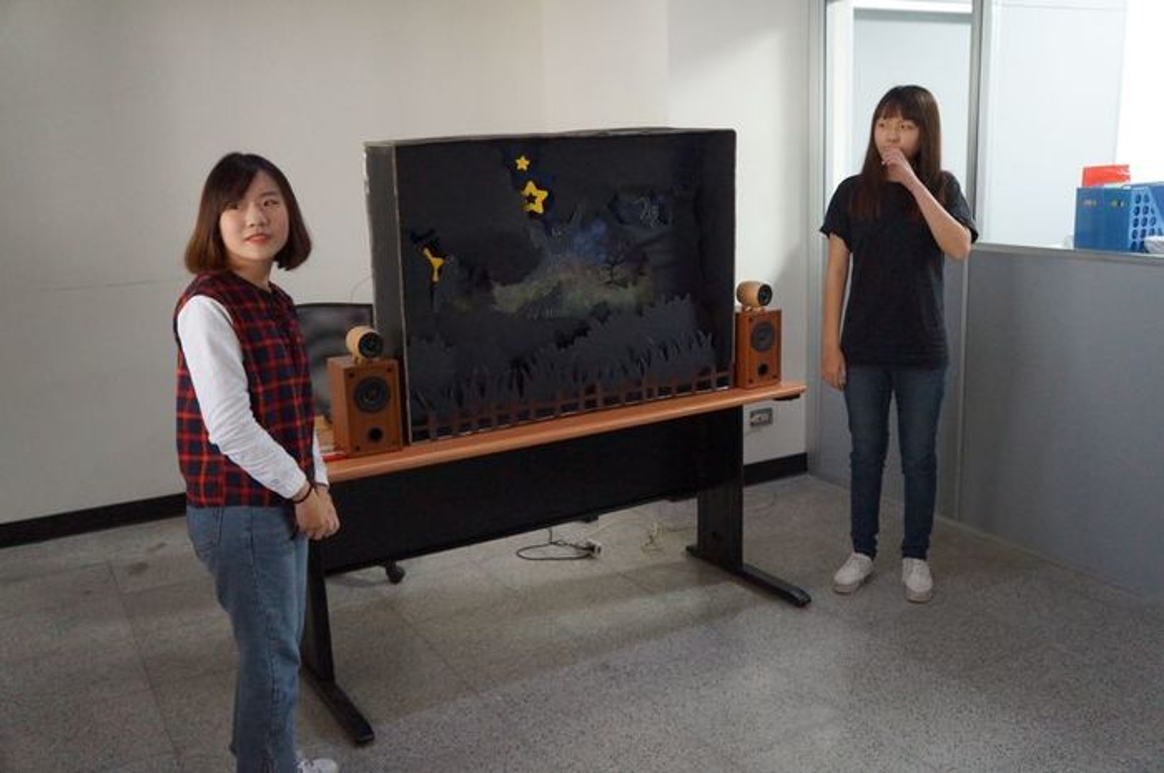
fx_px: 1066
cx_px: 582
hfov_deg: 57.3
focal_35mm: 33
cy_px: 386
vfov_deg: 39.9
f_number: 4
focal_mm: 22
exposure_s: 1/80
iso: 3200
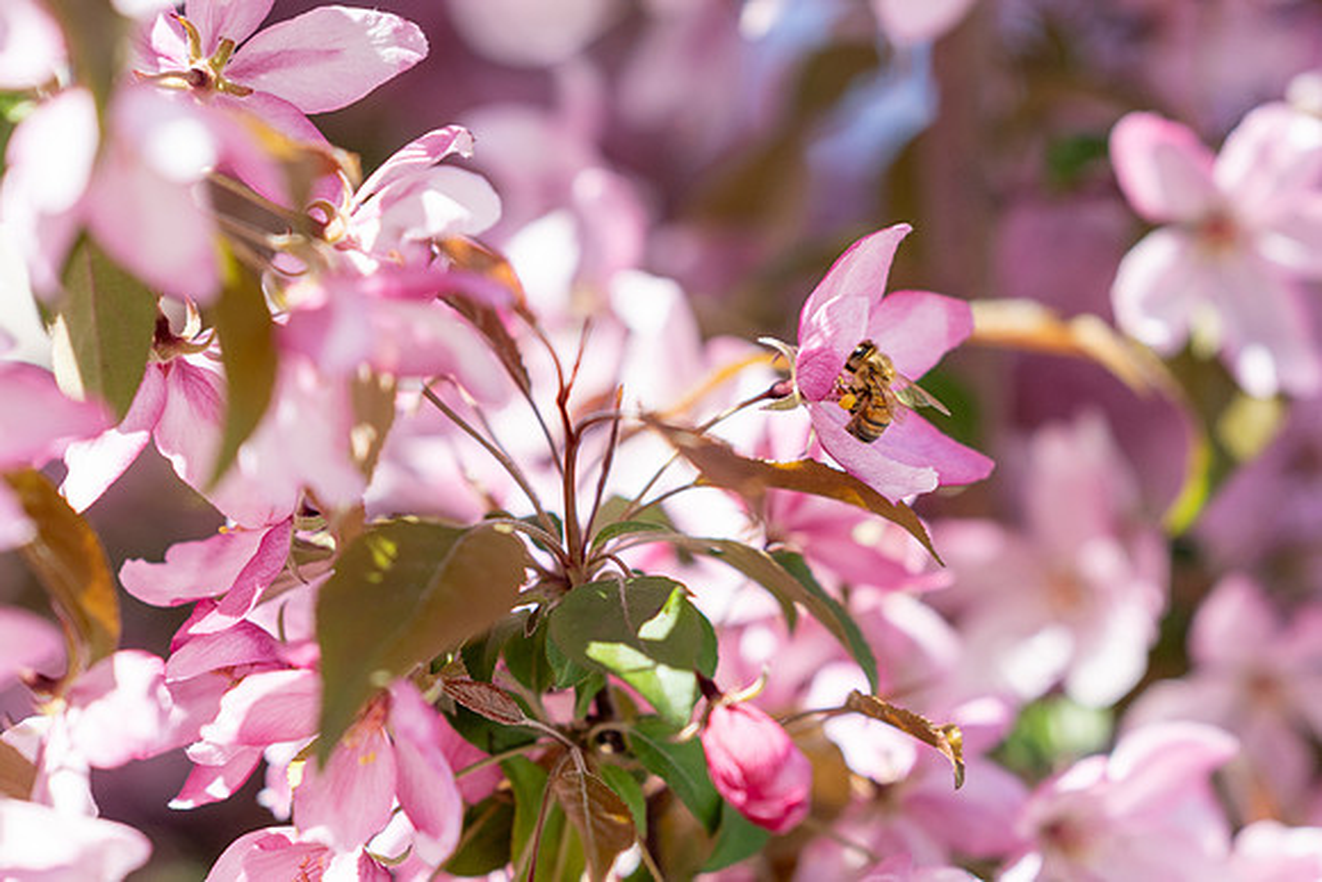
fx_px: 5687
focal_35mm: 155
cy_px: 478
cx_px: 692
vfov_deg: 8.9
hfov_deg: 13.3
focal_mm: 85
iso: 64
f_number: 2.8
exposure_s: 1/2000
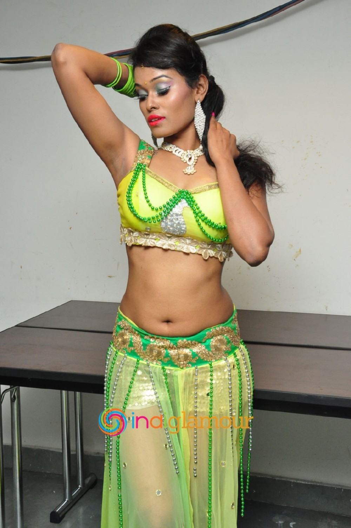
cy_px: 264
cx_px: 176
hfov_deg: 26.4
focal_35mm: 51
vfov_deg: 38.9
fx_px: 748
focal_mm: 34
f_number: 10
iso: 1600
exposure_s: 1/125
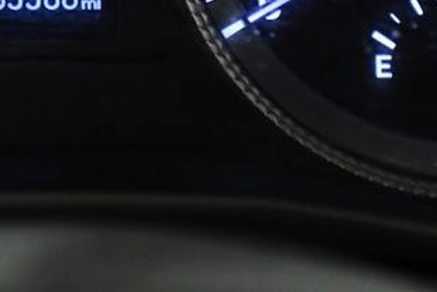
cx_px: -32
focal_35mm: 297
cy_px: -150
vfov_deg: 4.6
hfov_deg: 6.9
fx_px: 3607
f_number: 5
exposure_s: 1/160
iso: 2500
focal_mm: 60
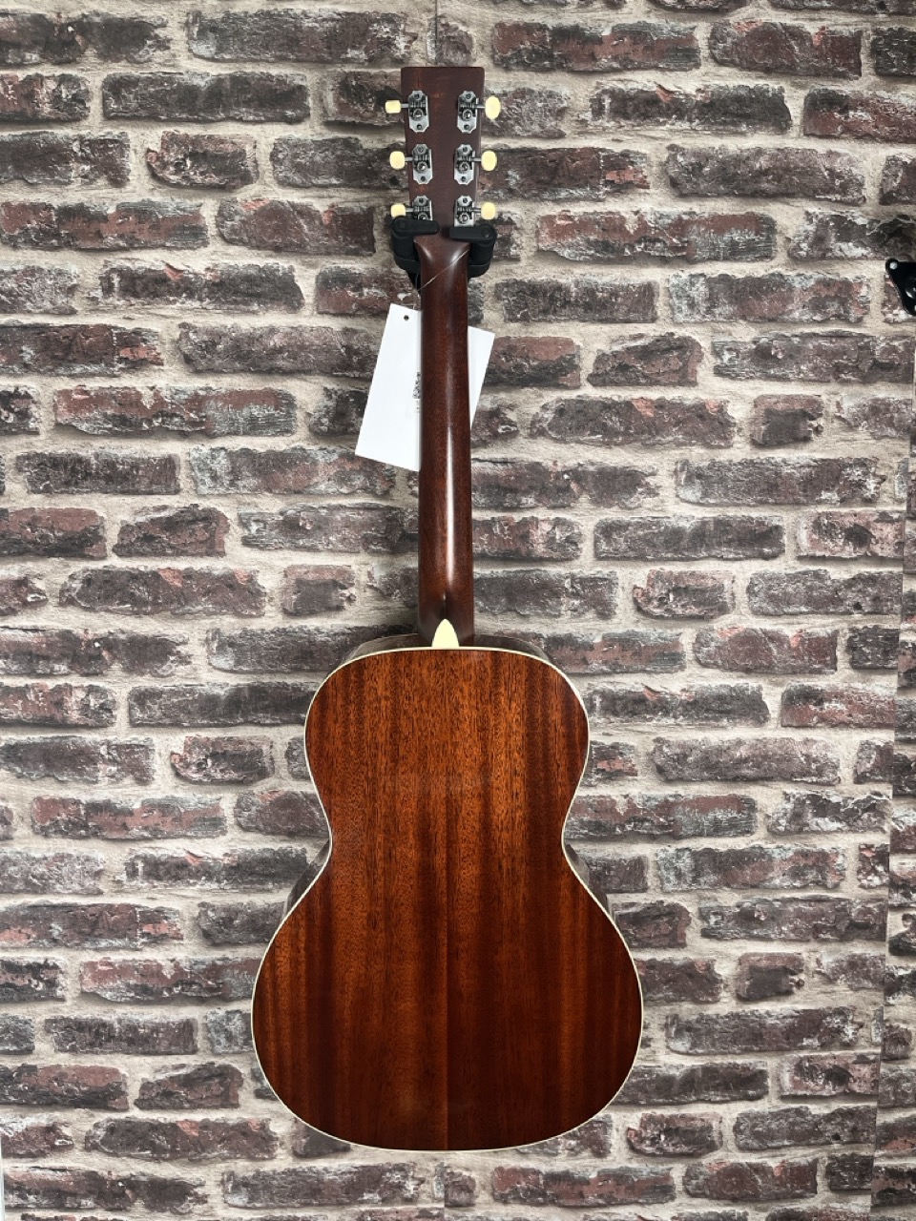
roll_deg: +0.4
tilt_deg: -5.2
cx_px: 458
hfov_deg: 53.1
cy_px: 610
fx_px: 917
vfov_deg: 67.3
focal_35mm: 26
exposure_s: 1/121
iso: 125
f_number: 1.6
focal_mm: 5.1
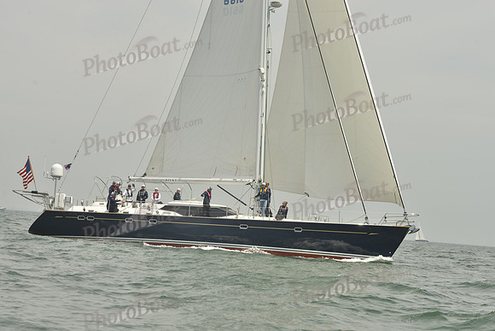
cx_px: 248
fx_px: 1265
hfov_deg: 22.1
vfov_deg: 14.9
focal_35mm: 92
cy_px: 166
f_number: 11
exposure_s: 1/1600
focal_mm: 92
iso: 560
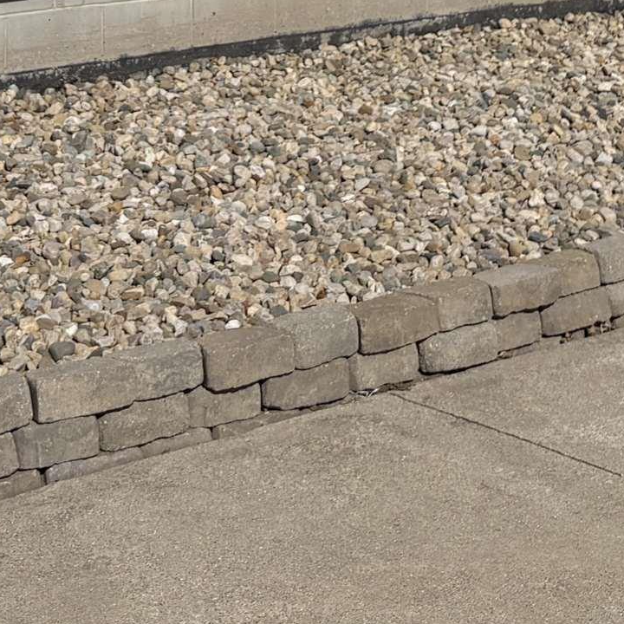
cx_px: 211
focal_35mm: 98
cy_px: -352
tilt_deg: +2.9
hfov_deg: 17.7
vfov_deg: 16.0
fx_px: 1999
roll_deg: +0.8
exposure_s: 1/14493
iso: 40
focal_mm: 5.96
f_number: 1.6
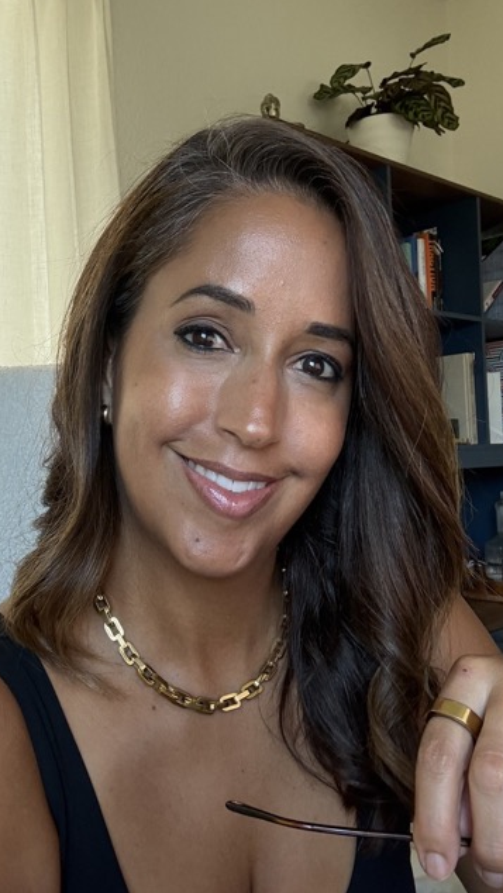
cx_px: 203
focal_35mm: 33
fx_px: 782
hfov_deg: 35.5
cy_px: 445
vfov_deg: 59.5
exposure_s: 1/60
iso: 160
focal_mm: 2.69
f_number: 1.9
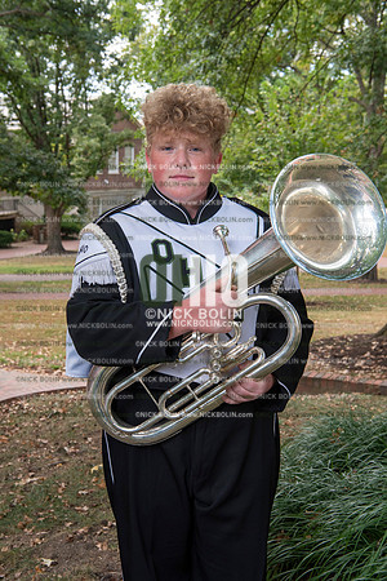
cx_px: 194
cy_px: 290
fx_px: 806
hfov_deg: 27.0
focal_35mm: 50
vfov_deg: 39.6
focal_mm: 50
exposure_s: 1/100
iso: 500
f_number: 8
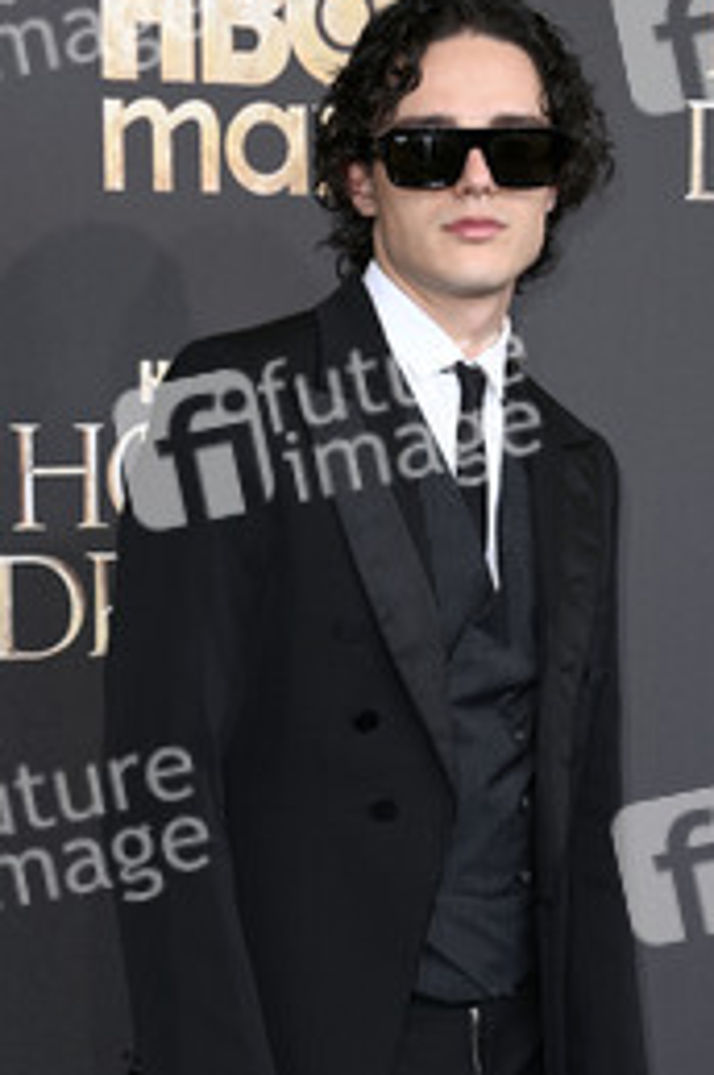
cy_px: 639
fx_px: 4236
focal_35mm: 142
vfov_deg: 14.5
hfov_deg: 9.6
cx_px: 448
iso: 500
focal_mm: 92
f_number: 5.6
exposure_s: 1/250
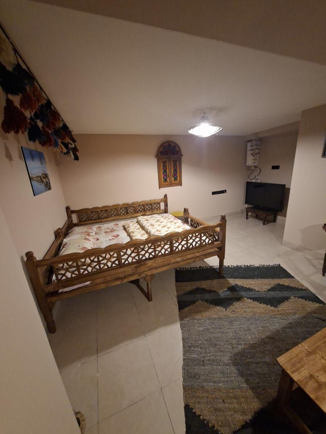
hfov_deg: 89.9
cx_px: 163
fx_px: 163
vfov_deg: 106.2
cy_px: 217
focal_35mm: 13
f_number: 2.2
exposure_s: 1/20
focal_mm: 1.74
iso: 640
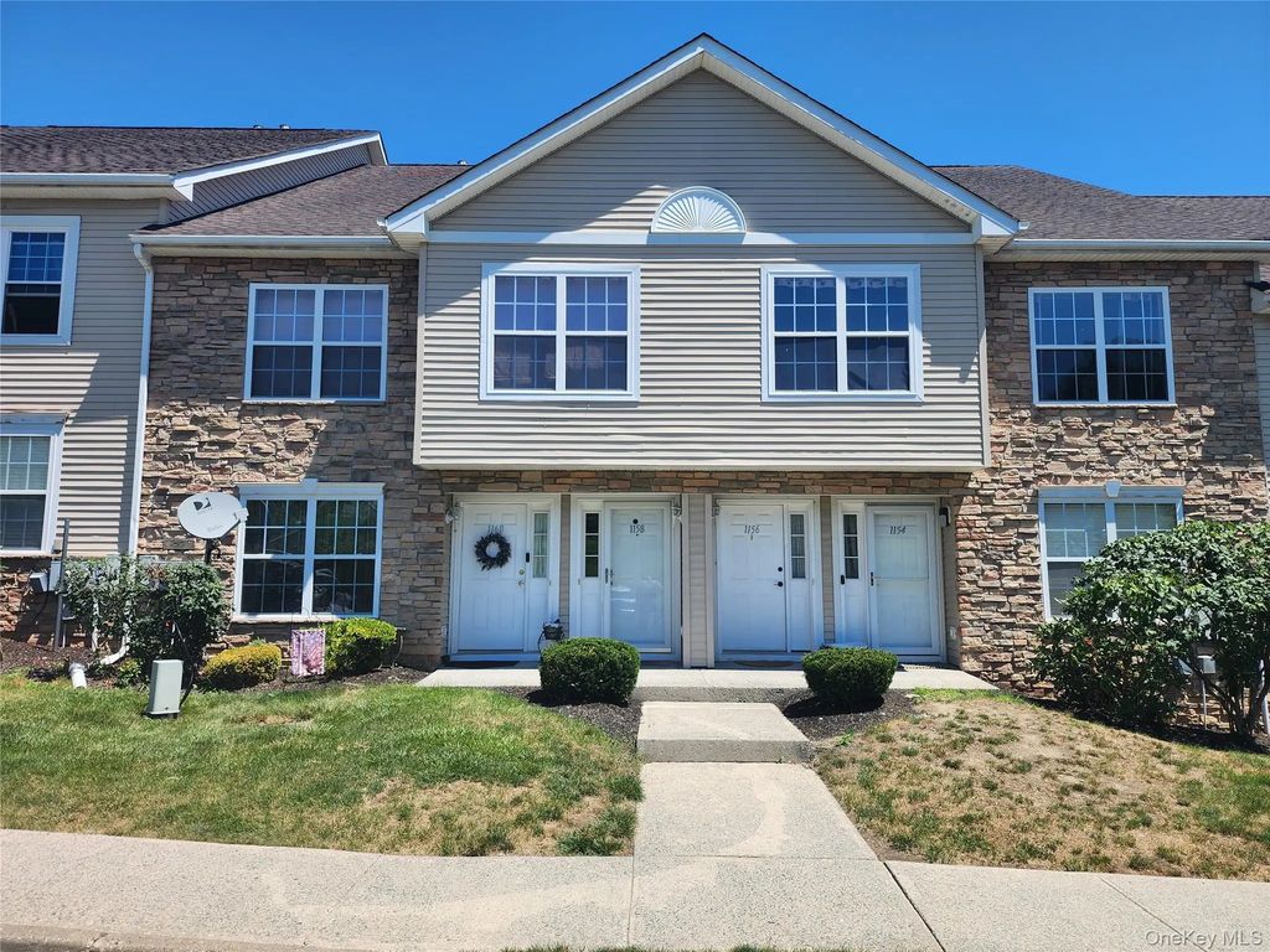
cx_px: 635
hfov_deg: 73.9
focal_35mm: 23
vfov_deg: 58.9
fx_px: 844
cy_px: 476
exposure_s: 1/720
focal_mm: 6.4
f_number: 1.8
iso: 12
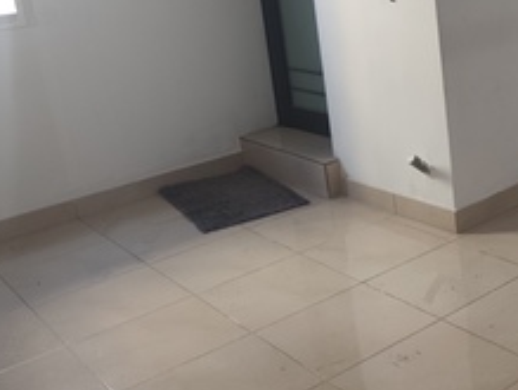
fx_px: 749
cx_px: 488
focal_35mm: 50
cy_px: 93
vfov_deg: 28.7
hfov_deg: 35.4
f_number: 1.6
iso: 100
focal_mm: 5.84
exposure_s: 1/100
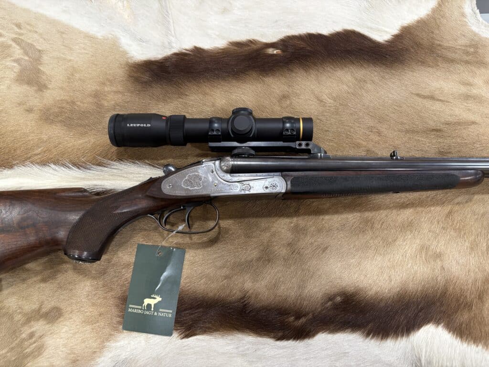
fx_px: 367
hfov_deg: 67.3
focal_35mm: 26
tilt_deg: -76.1
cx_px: 244
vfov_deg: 53.1
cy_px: 184
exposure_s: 1/60
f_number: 1.6
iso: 160
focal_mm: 5.96
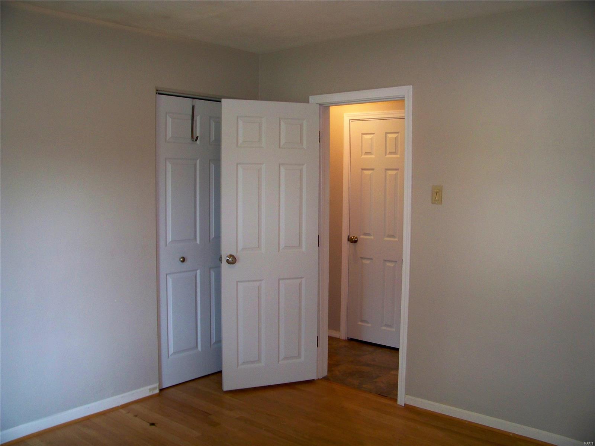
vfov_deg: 42.9
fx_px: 567
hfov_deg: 55.4
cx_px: 298
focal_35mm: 33
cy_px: 223
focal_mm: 5.85
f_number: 2.8
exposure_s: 1/30
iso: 200
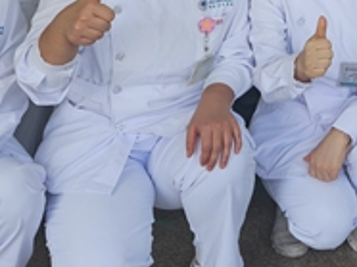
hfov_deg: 18.5
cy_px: -179
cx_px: 464
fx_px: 1020
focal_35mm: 99
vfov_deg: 13.7
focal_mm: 5.4
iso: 32
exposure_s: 1/100
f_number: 1.8
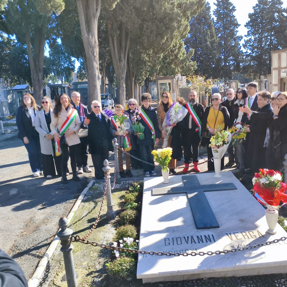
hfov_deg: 52.2
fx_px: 291
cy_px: 143
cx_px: 173
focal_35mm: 31
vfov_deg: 52.5
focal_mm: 4.94
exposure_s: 1/1994
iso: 125
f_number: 1.5
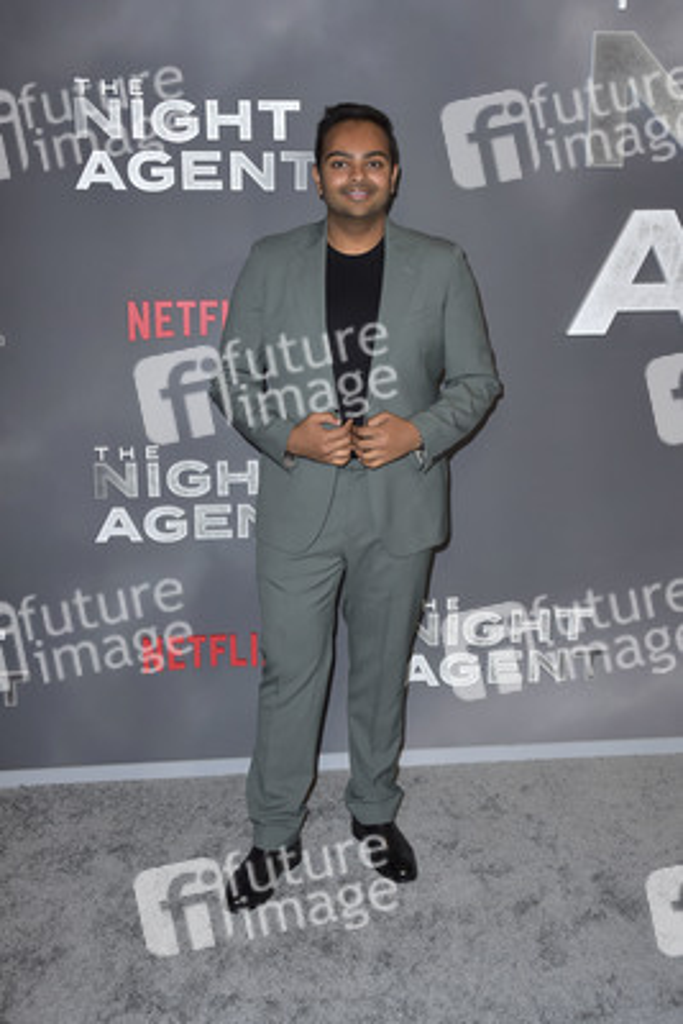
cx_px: 342
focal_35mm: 42
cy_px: 512
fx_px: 1194
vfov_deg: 46.4
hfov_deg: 31.9
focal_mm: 42
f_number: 6.3
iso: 400
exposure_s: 1/250
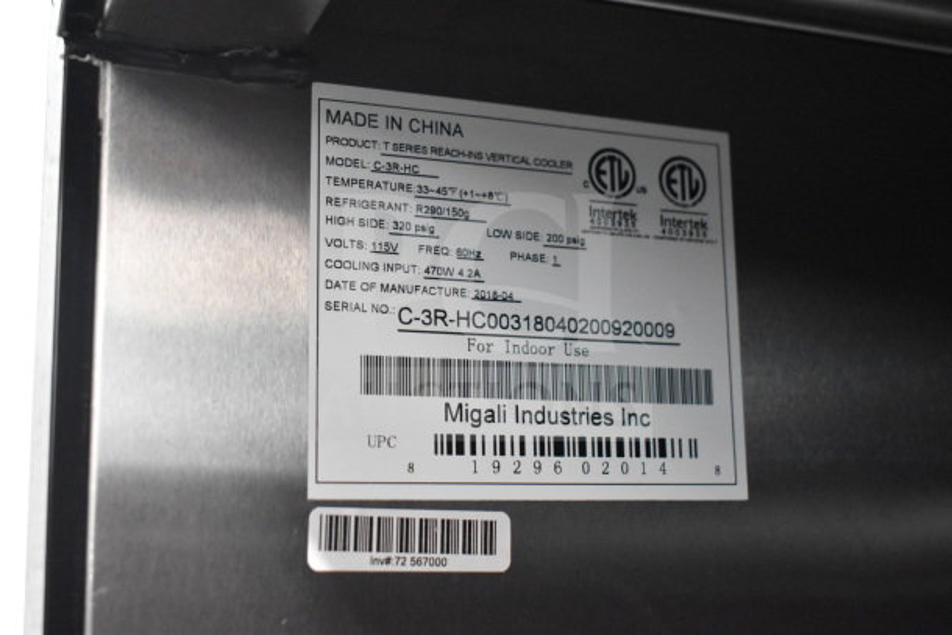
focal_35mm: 48
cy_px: 318
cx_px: 476
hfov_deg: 41.1
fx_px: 1270
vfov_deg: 28.1
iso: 6400
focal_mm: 32
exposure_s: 1/60
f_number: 4.5
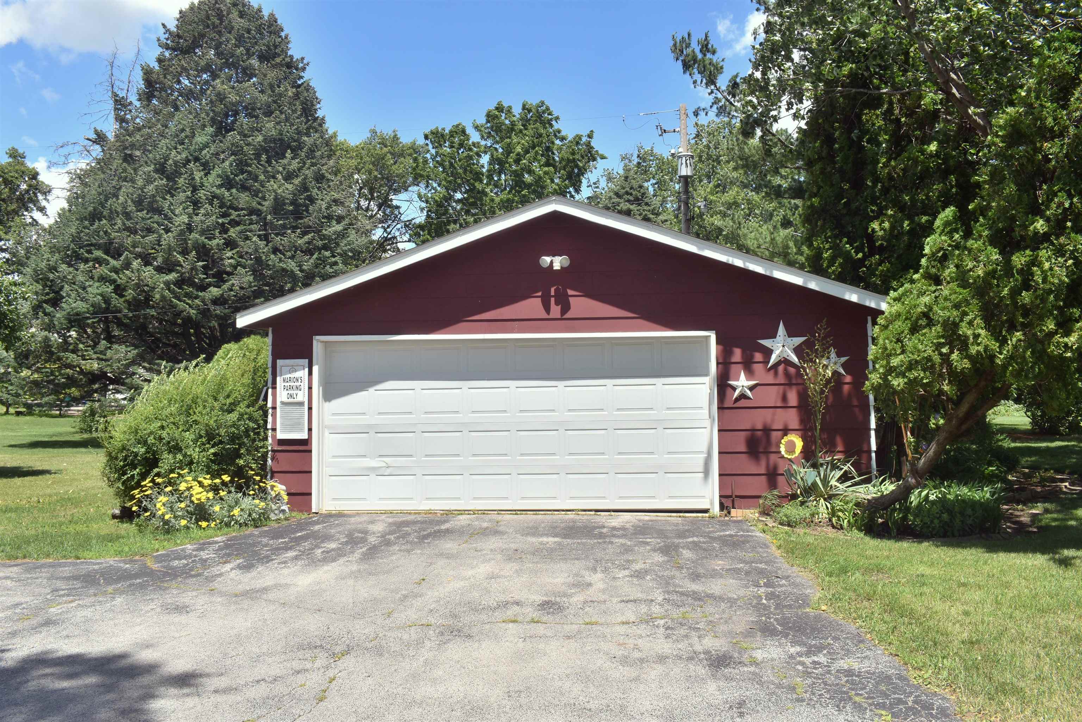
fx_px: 902
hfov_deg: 61.9
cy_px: 361
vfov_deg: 43.6
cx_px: 541
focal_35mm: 30
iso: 100
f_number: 11
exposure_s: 1/200
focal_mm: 20
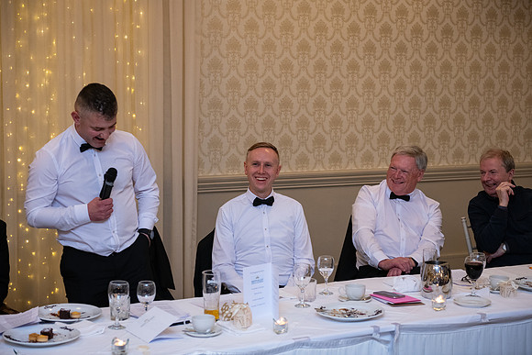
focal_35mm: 62
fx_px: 916
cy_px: 178
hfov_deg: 32.4
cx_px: 266
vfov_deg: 21.9
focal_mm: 62
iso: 1000
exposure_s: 1/160
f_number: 3.5
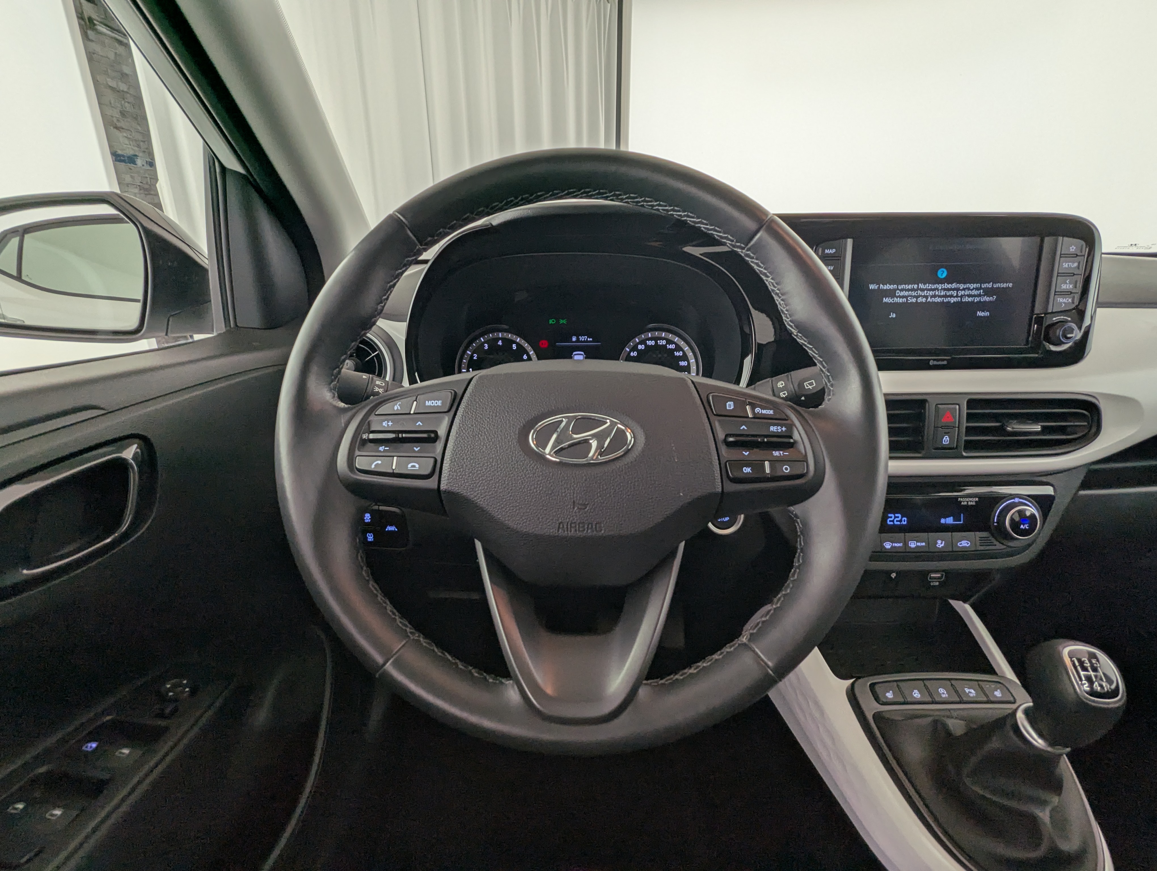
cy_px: 436
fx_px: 536
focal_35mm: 16
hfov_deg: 94.4
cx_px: 578
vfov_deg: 78.2
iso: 56
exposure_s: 1/110
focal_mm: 2.35
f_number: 2.2
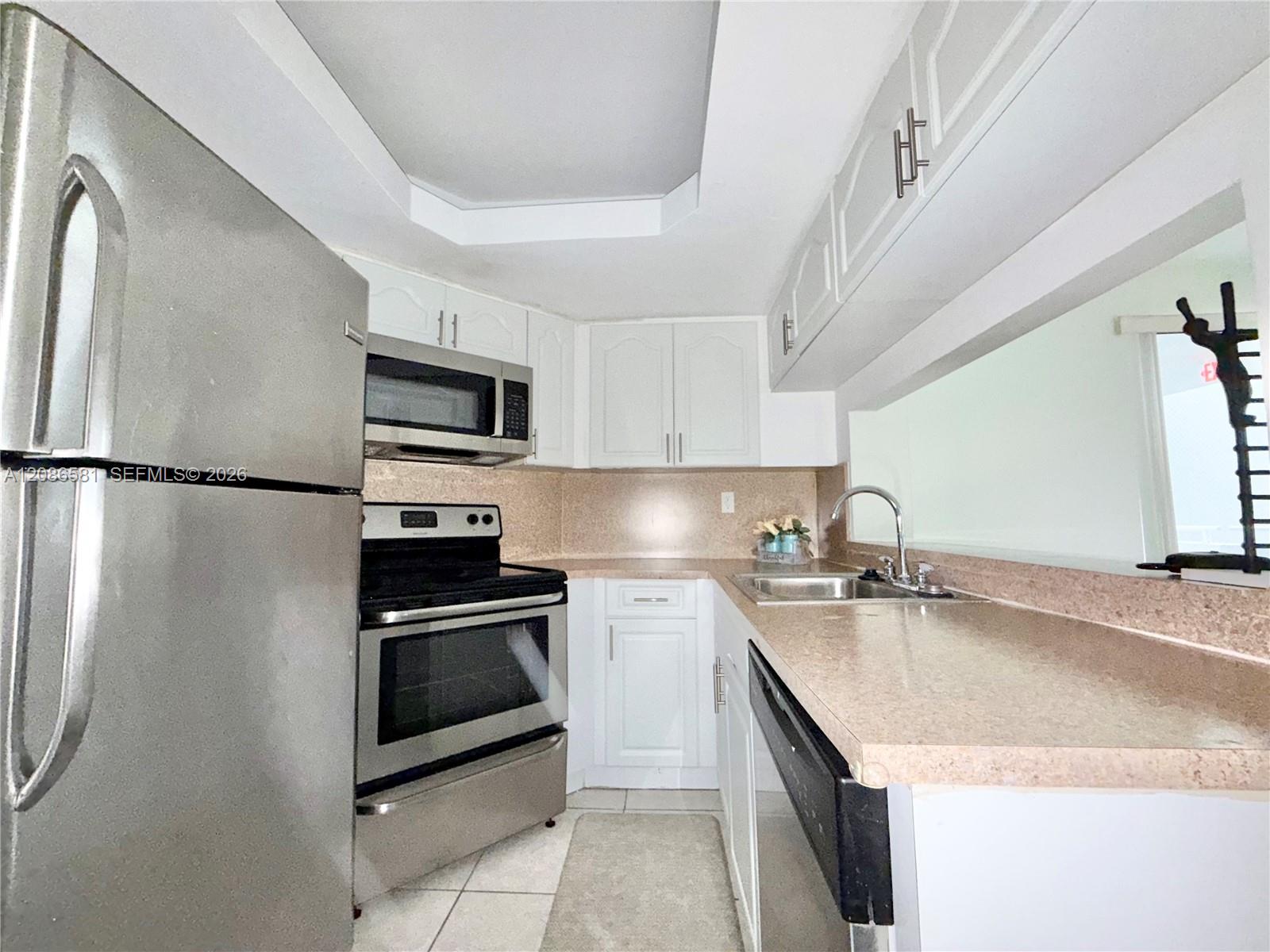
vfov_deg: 85.7
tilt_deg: +6.0
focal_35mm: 14
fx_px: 514
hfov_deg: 102.1
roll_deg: +0.4
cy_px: 476
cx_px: 635
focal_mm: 2.22
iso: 250
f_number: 2.2
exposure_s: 1/40
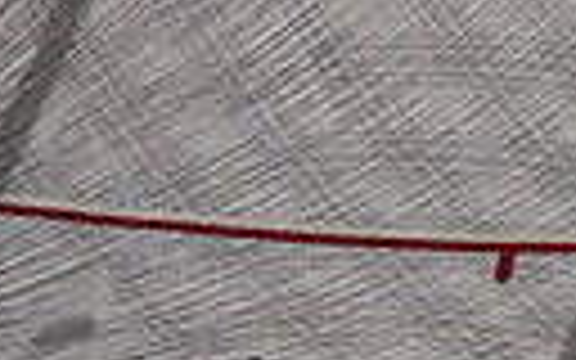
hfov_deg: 1.9
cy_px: 404
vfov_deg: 1.2
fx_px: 17425
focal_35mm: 1110
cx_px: 947
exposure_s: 1/1250
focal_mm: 190
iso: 400
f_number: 5.6
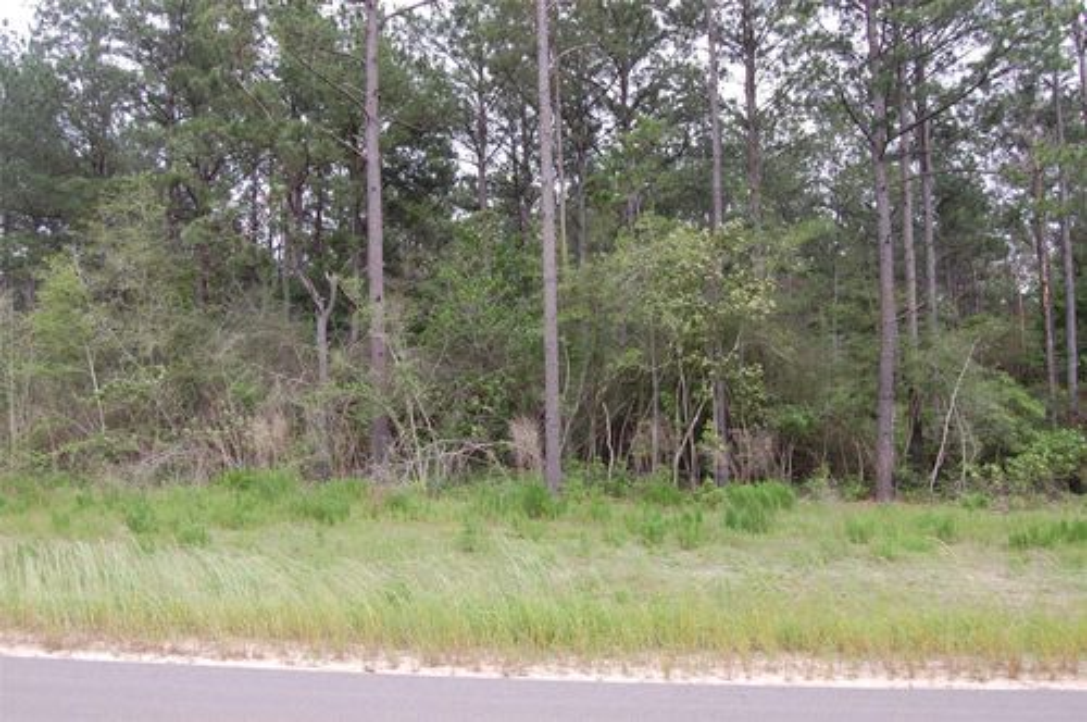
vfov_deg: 43.5
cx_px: 544
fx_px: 905
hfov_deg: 62.0
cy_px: 361
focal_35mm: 30
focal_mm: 20
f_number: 6.3
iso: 200
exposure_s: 1/160
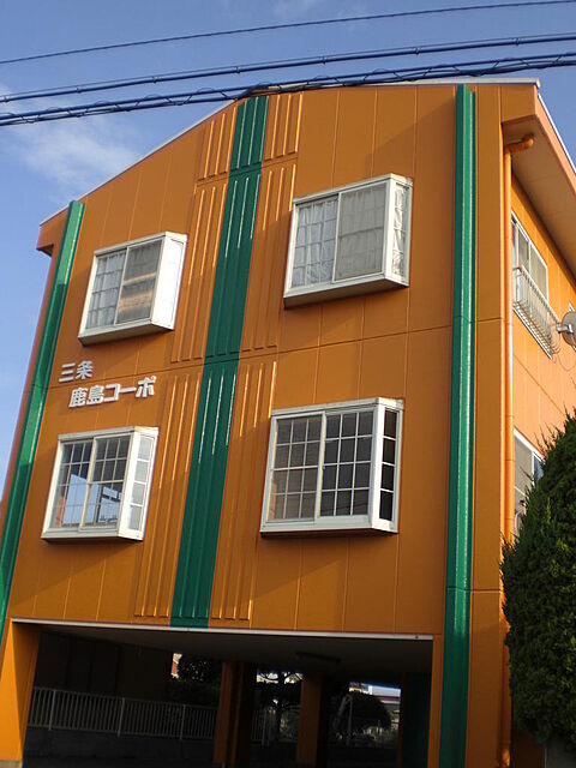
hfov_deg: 37.7
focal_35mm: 38
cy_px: 384
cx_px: 288
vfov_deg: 49.0
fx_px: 843
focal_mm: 6.3
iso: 50
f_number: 3.1
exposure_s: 1/500
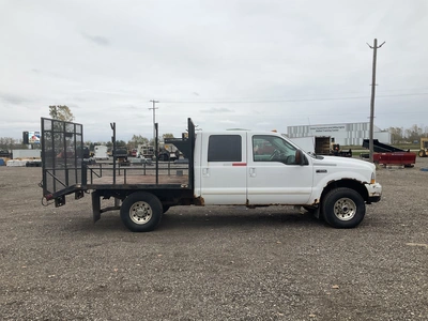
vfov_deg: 48.2
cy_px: 160
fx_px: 359
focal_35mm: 29
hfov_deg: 61.7
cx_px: 214
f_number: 1.8
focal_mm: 3
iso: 25
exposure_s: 1/759
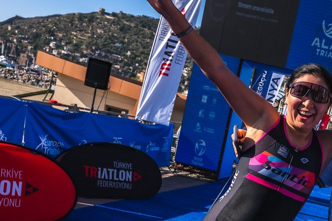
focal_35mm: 50
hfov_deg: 37.5
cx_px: 287
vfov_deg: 26.3
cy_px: 189
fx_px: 461
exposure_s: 1/1000
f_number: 8
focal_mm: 24
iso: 200
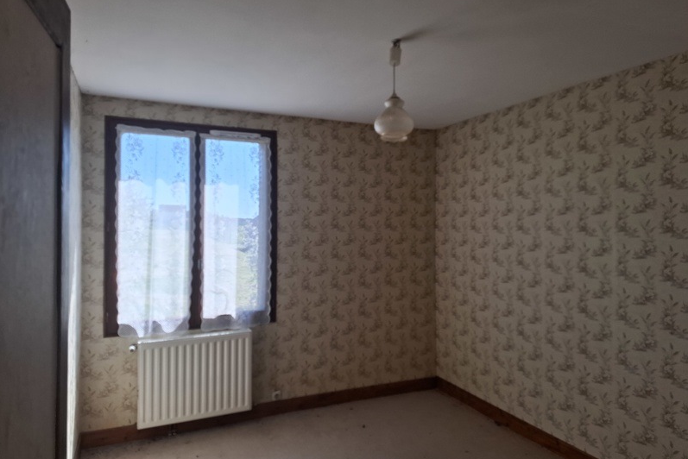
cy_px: 213
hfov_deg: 73.7
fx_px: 459
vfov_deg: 53.1
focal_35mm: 24
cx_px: 344
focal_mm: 5.54
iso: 50
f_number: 1.8
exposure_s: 1/252
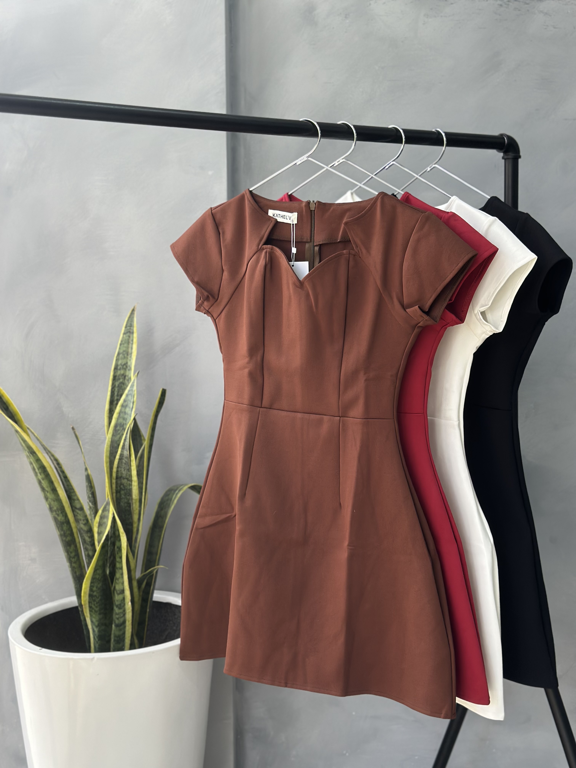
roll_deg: -0.7
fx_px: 1065
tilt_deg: -5.5
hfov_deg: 30.3
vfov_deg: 39.7
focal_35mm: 48
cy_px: 384
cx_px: 288
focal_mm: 6.86
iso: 100
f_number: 1.78
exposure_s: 1/135
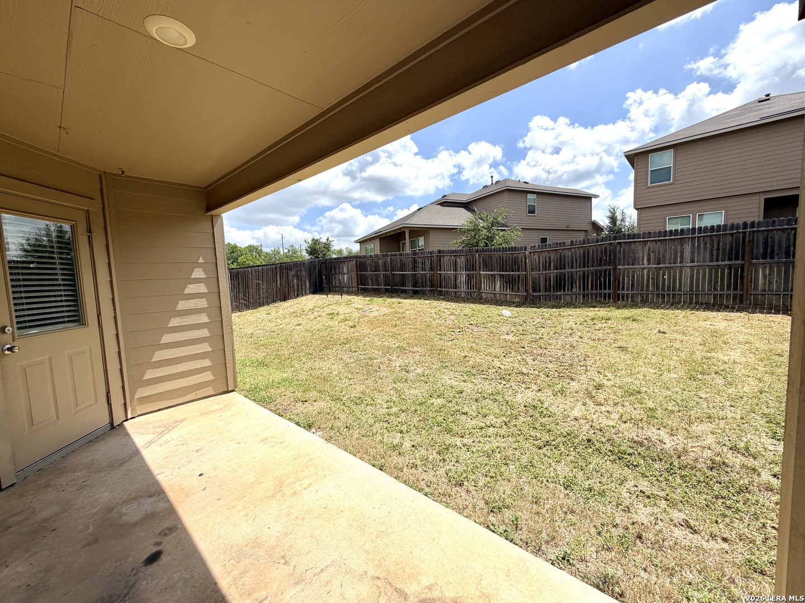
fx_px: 326
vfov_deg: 85.7
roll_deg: +3.3
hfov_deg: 102.1
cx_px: 402
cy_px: 302
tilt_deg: -3.7
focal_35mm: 14
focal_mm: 2.22
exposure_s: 1/1125
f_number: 2.2
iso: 20
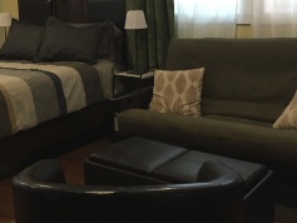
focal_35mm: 49
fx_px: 421
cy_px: 59
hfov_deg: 38.7
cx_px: 113
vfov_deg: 29.3
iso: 250
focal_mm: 4.15
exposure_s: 1/20
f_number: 2.2
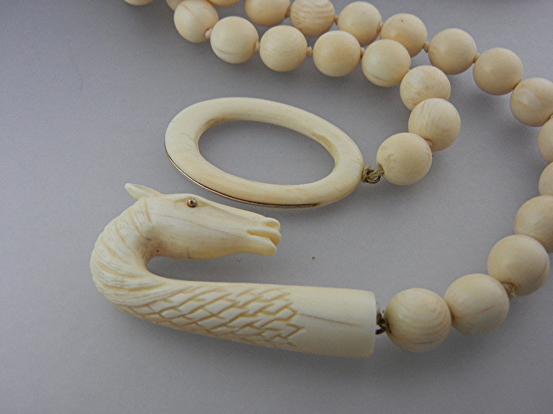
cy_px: 207
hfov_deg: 47.9
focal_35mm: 39
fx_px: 623
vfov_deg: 36.8
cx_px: 276
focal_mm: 7.1
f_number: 3.7
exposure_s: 1/60
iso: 186
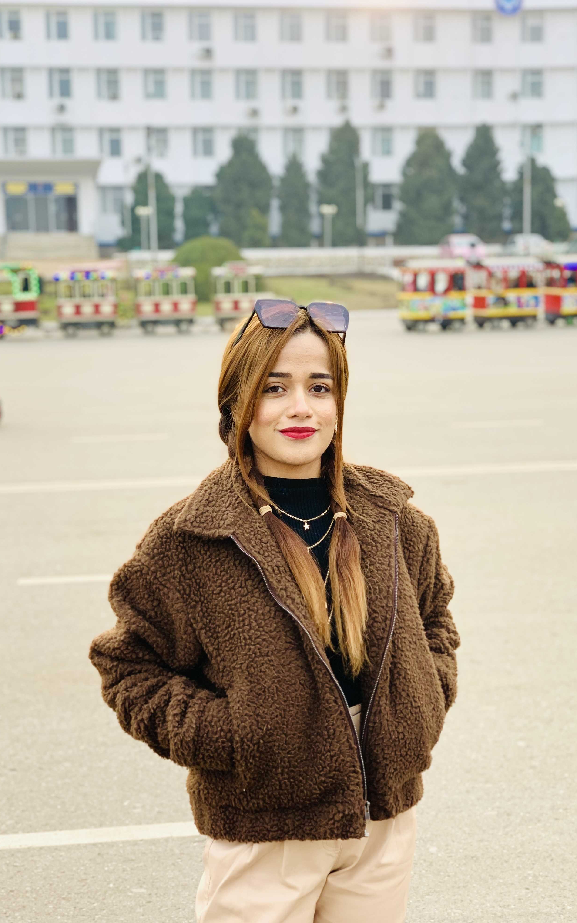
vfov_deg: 36.3
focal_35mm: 56
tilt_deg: -6.3
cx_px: 297
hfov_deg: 23.1
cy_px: 462
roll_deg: -1.6
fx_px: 1409
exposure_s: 1/122
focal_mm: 6
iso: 20
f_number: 2.4
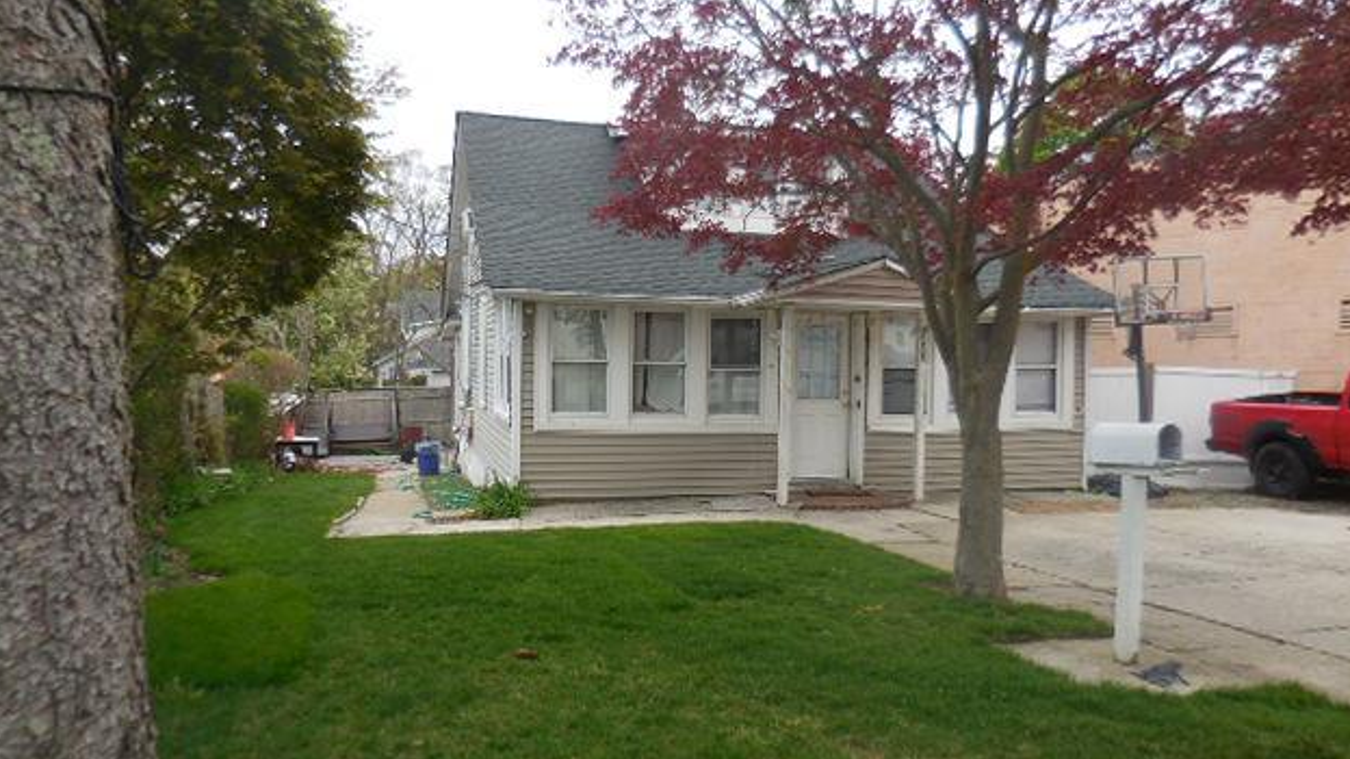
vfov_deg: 41.5
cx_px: 676
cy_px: 380
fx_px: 1002
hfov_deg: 67.9
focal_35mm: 28
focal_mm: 4.5
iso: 125
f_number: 3.3
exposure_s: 1/400
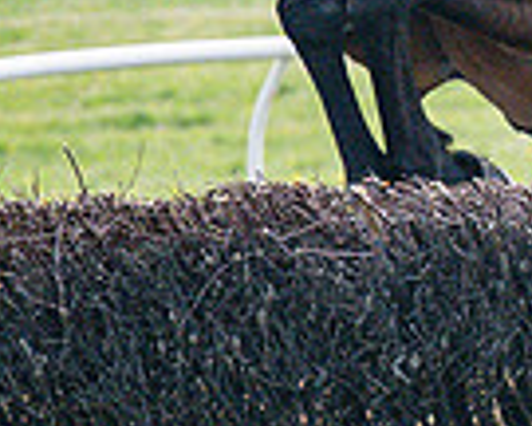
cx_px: 708
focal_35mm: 724
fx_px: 11399
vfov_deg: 2.1
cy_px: -169
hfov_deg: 2.7
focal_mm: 104
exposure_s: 1/4000
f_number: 5
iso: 400
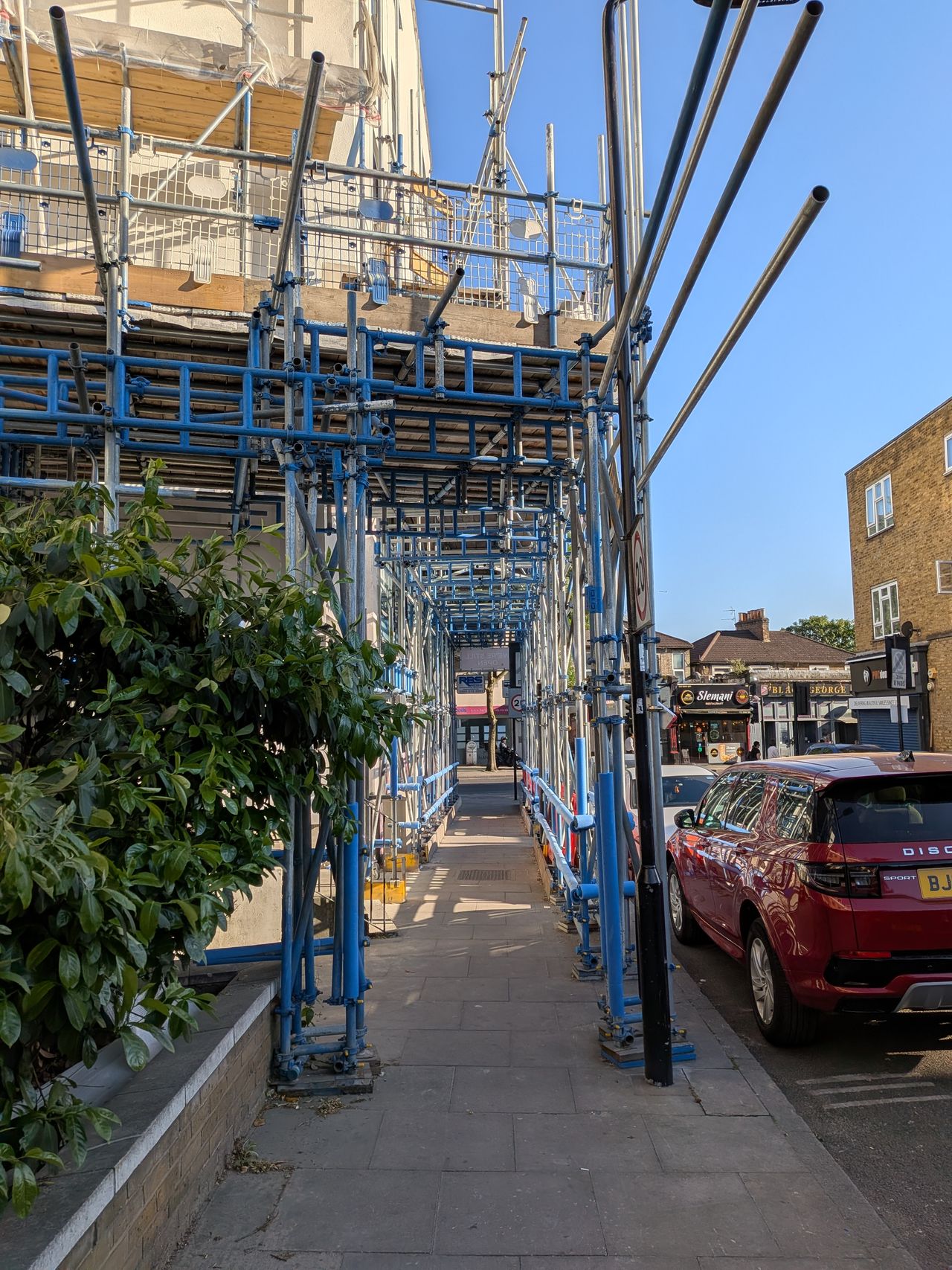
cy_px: 635
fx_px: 880
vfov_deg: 71.6
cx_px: 476
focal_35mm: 24
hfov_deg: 56.8
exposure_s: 1/10000
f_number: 1.7
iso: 26
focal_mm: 4.53
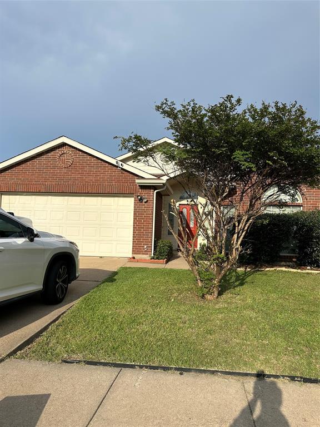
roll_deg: -3.3
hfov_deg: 56.8
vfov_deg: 71.6
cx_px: 160
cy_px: 214
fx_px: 296
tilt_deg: +3.6
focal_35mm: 24
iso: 80
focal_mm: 6.86
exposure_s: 1/6211
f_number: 1.78
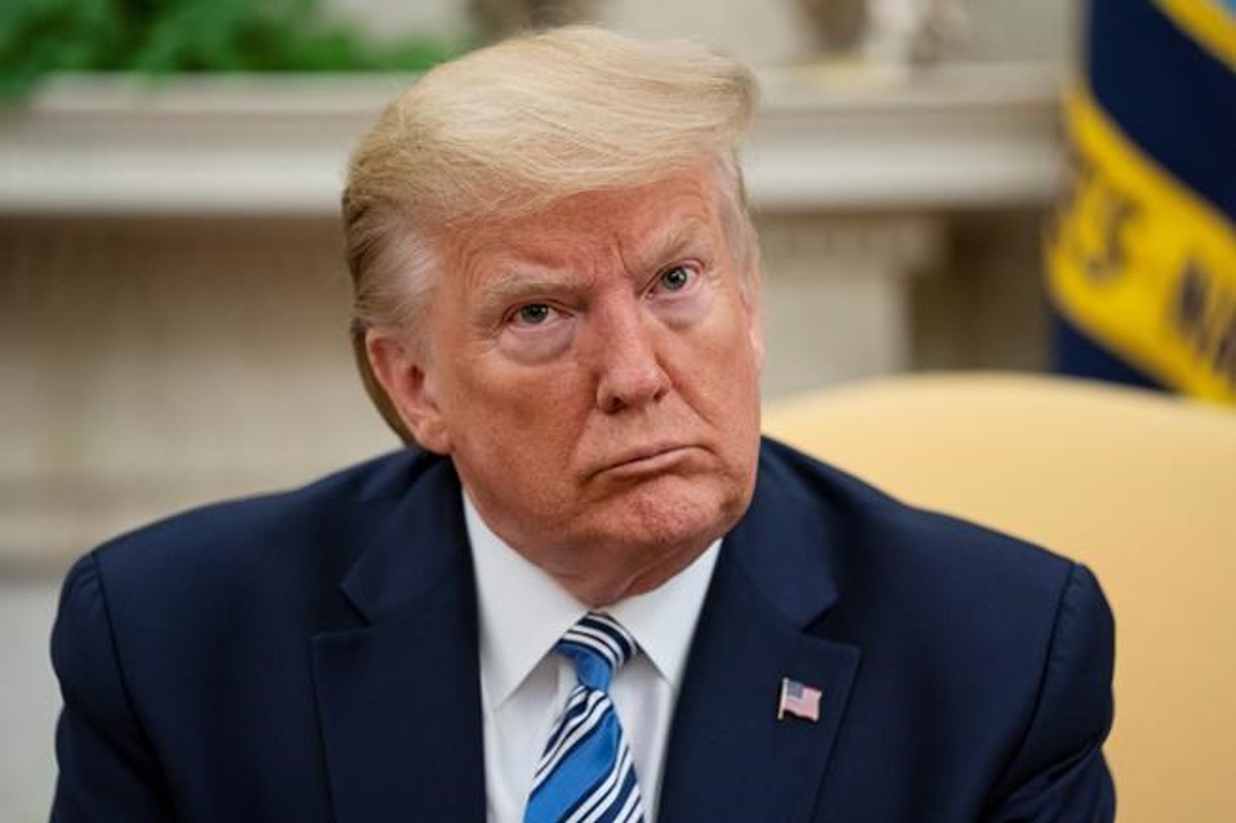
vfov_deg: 6.9
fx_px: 6865
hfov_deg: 10.3
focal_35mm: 200
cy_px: 412
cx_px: 618
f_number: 2.8
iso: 2000
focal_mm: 200
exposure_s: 1/320
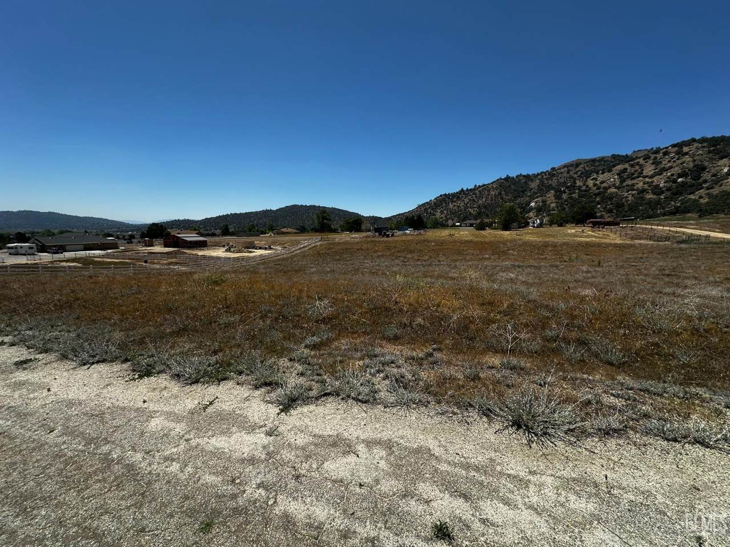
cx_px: 365
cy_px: 274
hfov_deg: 102.1
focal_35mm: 14
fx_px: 295
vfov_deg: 85.7
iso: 40
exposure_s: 1/2132
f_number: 2.2
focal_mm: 2.22
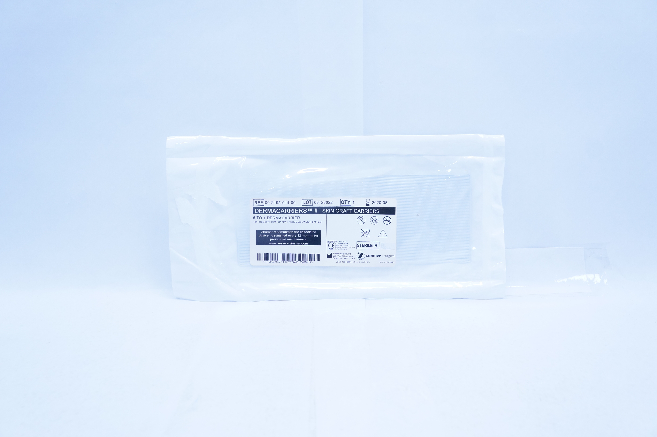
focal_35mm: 32
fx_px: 574
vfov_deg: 41.6
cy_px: 218
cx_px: 328
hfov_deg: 59.5
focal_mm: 21
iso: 800
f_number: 5.6
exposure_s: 1/160
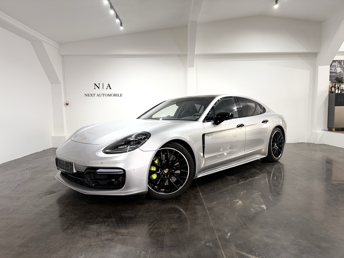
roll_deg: +1.0
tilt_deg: -4.8
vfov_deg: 56.8
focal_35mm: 24
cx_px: 172
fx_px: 239
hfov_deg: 71.6
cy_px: 129
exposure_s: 1/60
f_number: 1.78
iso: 400
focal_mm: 6.76
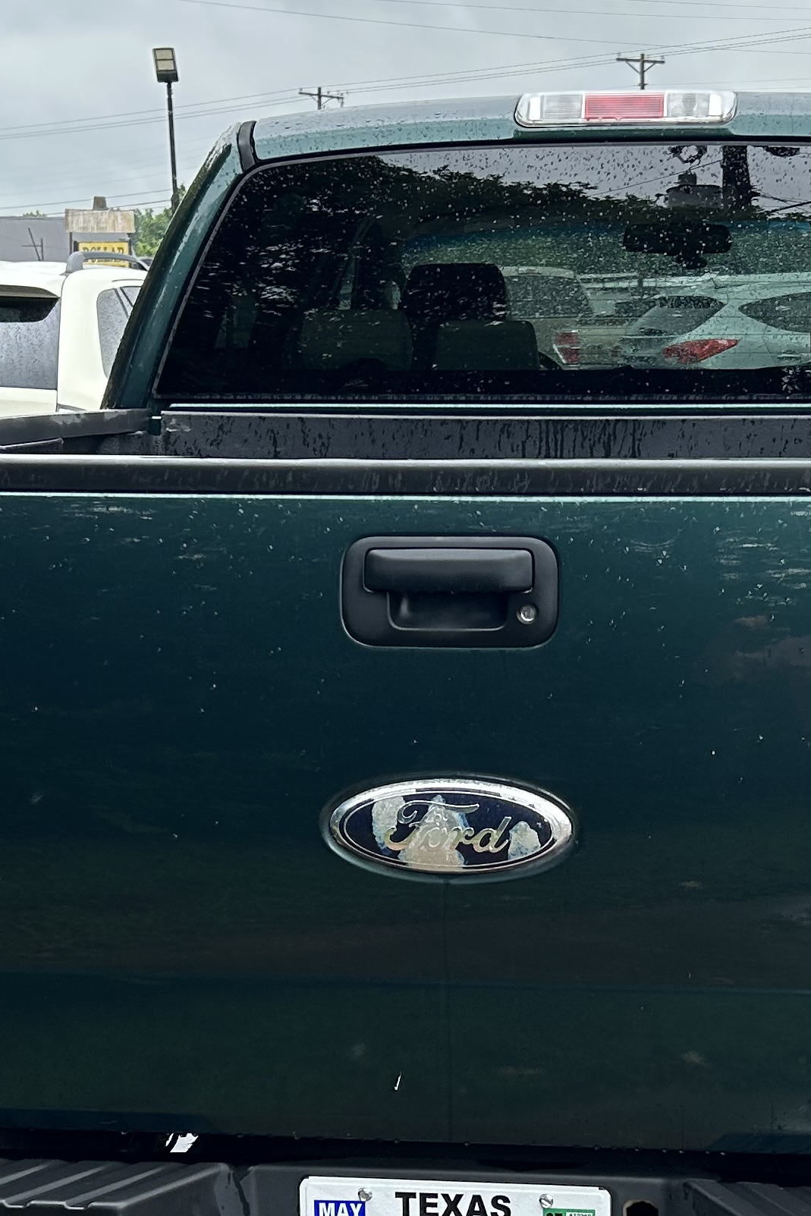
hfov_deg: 19.9
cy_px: 711
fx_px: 2297
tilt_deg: -10.5
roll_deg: +0.4
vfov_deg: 29.6
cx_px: 564
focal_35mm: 68
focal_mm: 5.7
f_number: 1.5
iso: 50
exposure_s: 1/753
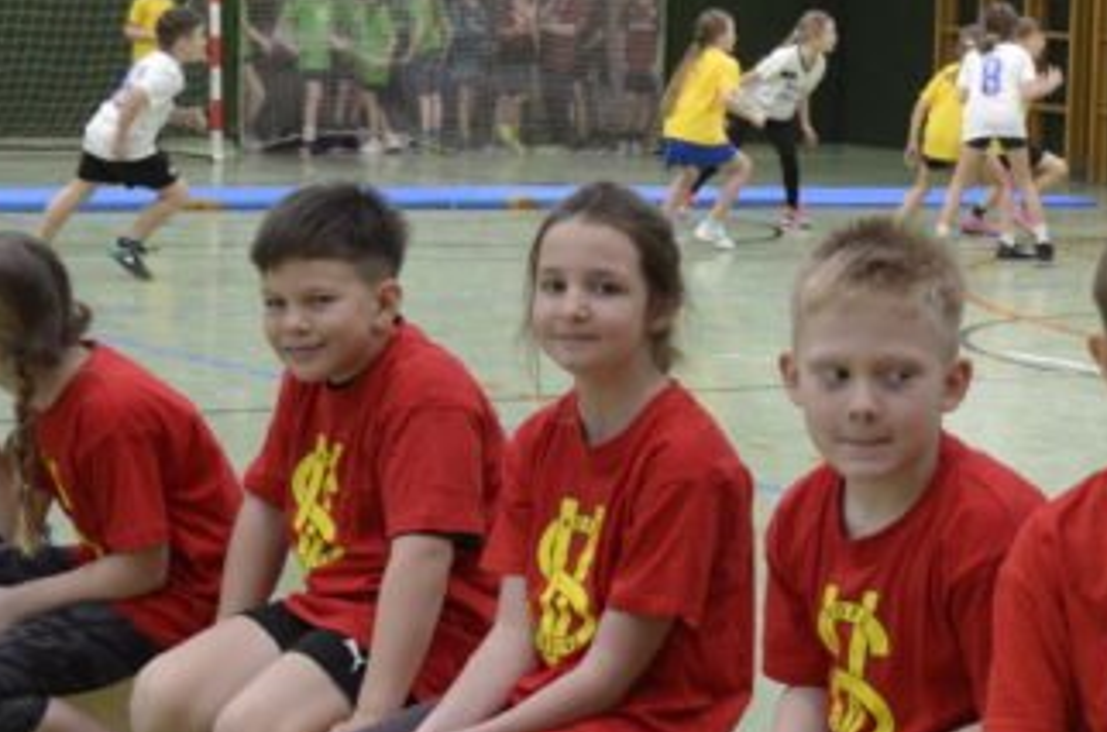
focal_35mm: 124
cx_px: 904
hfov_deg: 16.4
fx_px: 3804
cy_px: 577
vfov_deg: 11.0
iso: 1600
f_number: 4.2
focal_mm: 26
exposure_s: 1/320
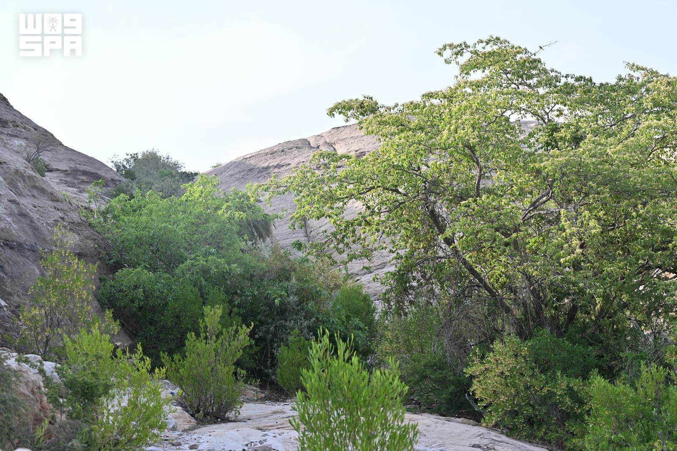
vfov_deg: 19.4
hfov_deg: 28.8
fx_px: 1316
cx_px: 338
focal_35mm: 70
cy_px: 226
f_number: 7.1
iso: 400
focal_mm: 70
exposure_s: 1/640
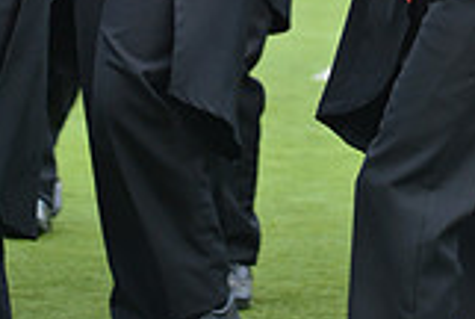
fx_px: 7178
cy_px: -325
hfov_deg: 3.8
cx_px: 367
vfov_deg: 2.5
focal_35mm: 543
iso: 200
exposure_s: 1/500
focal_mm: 195
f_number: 5.6
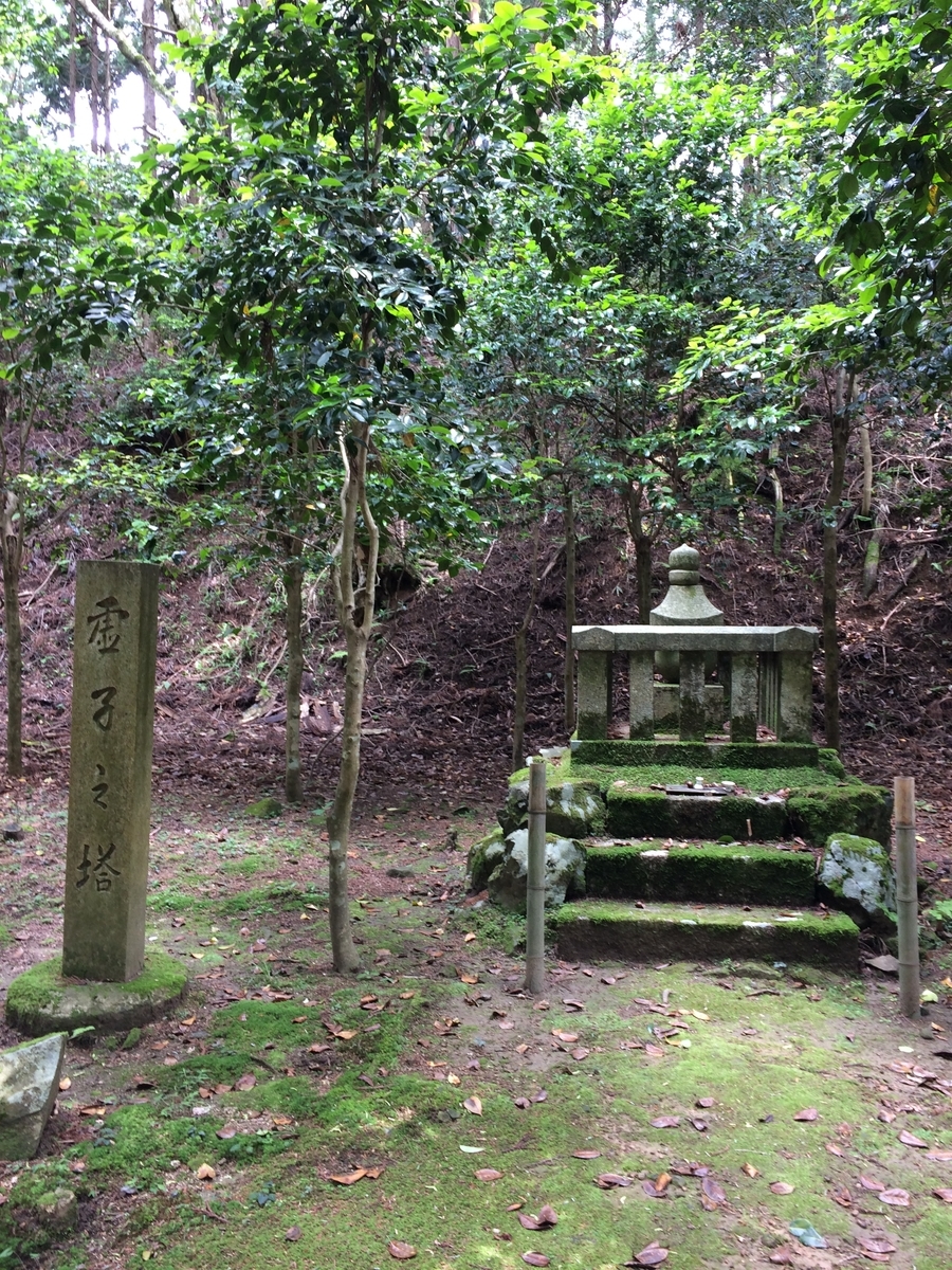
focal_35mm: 29
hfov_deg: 48.2
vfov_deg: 61.7
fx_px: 1063
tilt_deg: -2.3
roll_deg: +1.3
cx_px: 476
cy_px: 635
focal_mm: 4.15
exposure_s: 1/30
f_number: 2.2
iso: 50
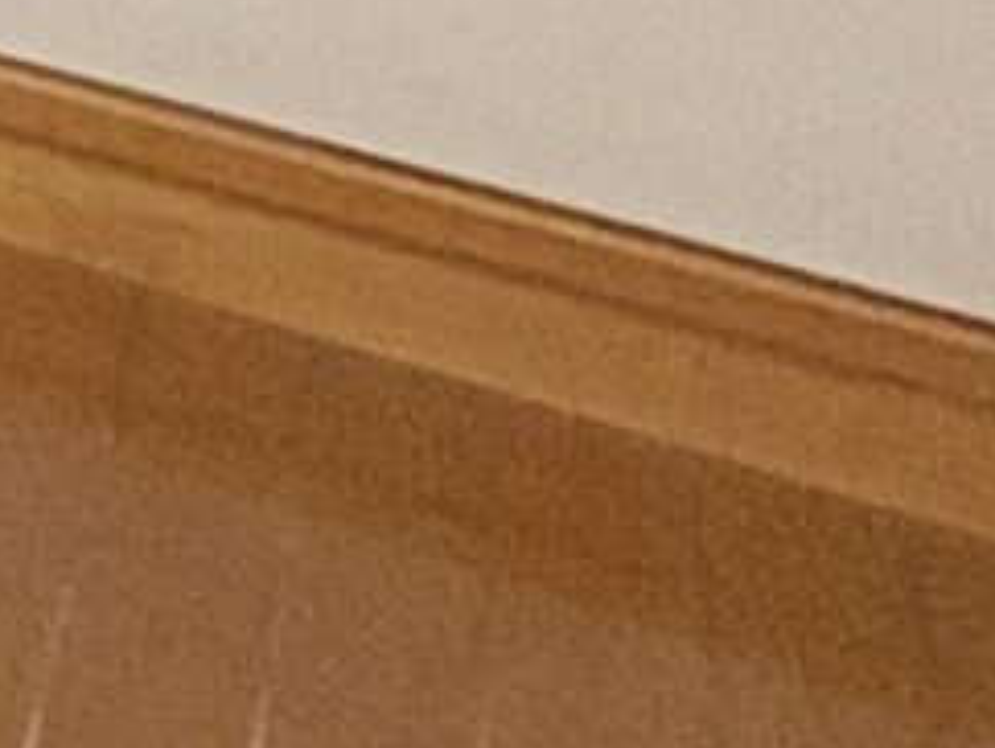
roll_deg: +0.7
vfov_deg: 9.6
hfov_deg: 11.1
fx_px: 3194
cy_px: -1644
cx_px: -1990
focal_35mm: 111
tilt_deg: +1.7
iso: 320
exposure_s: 1/50
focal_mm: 2.22
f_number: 2.2
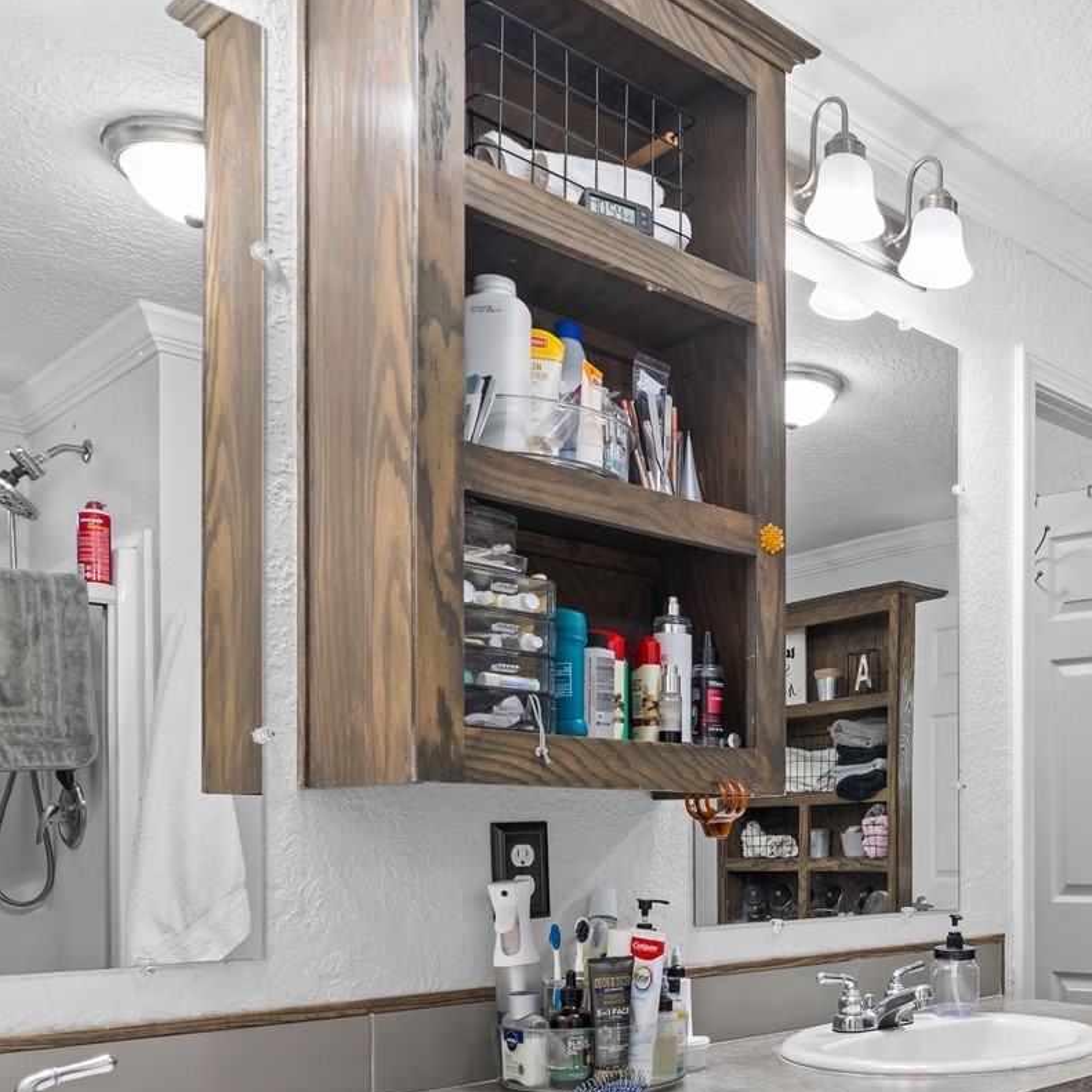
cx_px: 984
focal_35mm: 35
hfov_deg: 43.2
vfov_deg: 44.4
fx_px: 1249
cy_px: 908
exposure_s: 1/13
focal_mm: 16
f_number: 5
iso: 800
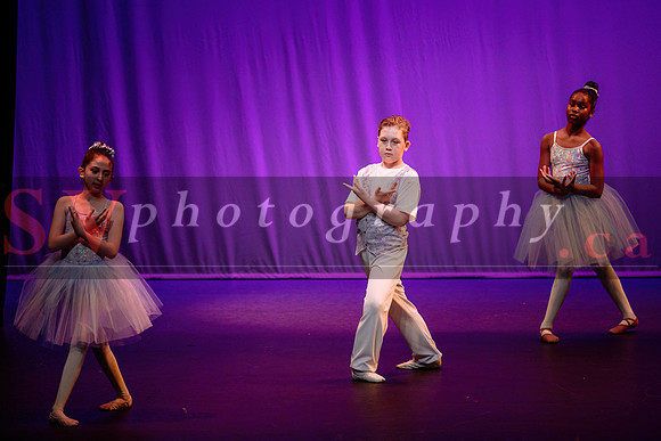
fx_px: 3190
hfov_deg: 11.8
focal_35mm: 174
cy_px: 206
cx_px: 330
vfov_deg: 7.9
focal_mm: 155
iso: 1250
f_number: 2.8
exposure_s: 1/640
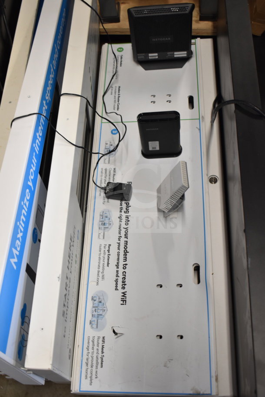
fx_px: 431
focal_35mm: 39
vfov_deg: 49.6
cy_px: 198
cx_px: 132
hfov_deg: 34.2
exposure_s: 1/40
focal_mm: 26
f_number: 4
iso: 900
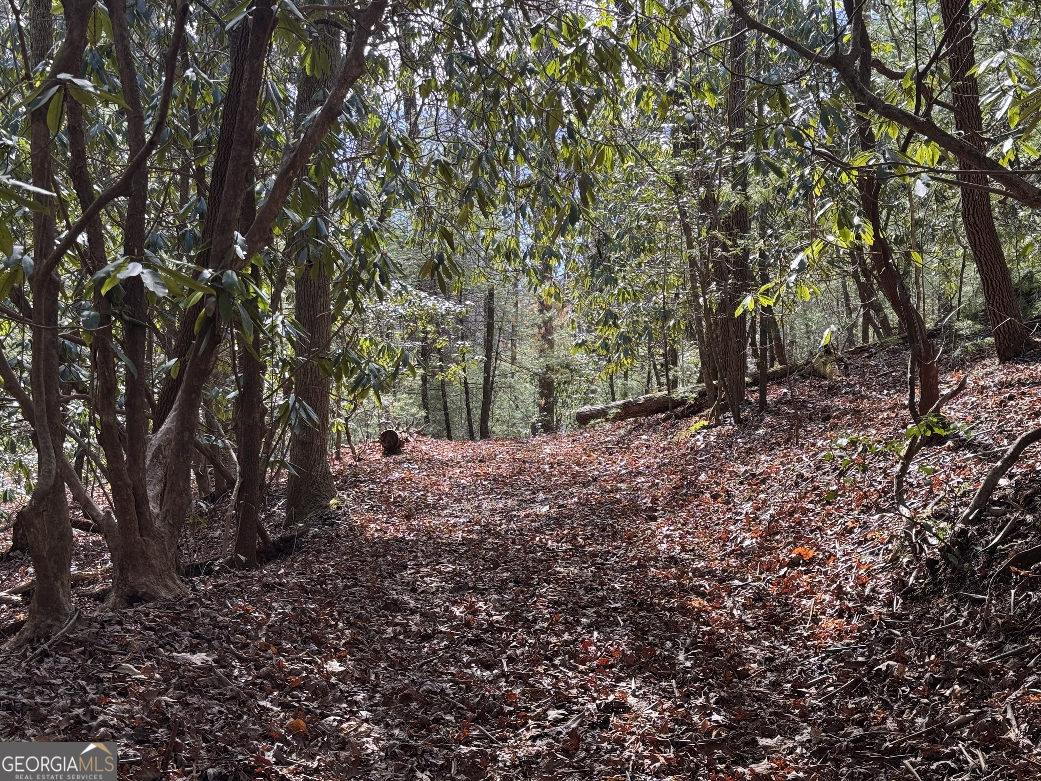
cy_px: 390
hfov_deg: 39.7
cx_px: 520
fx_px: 1443
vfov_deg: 30.3
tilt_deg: +0.2
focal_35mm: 48
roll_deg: -1.7
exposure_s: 1/412
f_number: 1.78
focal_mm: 6.76
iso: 64
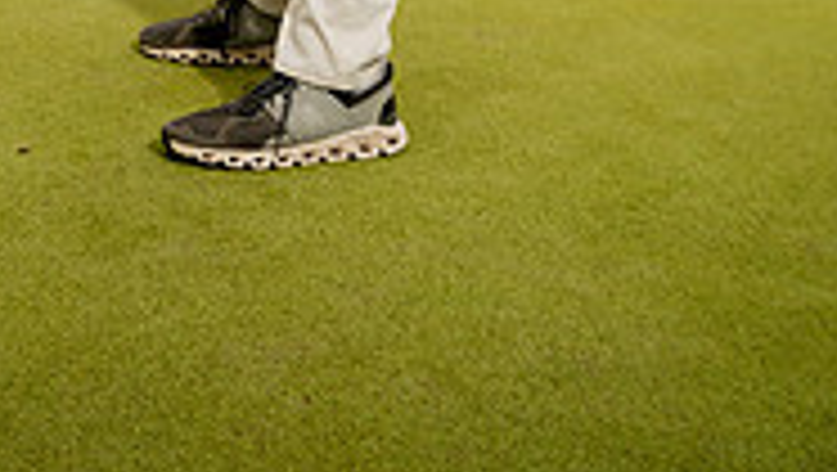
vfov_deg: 12.8
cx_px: 184
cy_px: -517
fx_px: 1799
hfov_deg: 25.8
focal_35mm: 81
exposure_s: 1/250
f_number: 4.5
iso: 250
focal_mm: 32
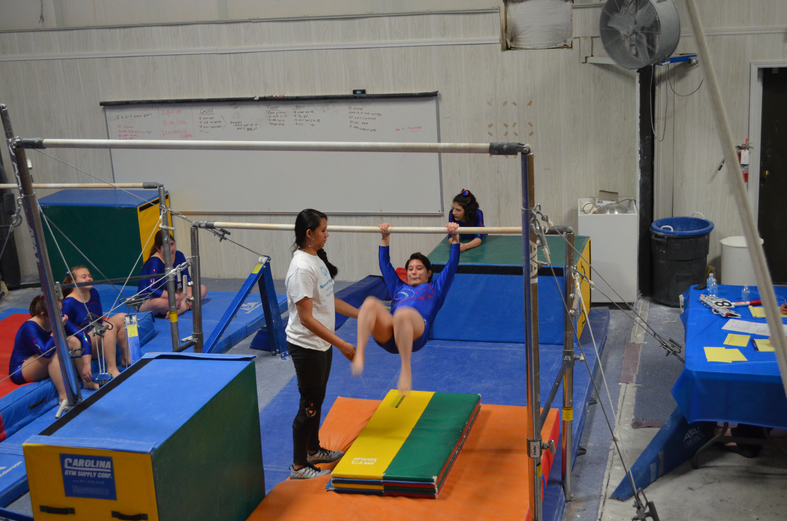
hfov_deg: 39.0
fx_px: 1113
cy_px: 260
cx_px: 394
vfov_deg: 26.4
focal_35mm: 51
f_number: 5
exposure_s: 1/80
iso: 1600
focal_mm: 34
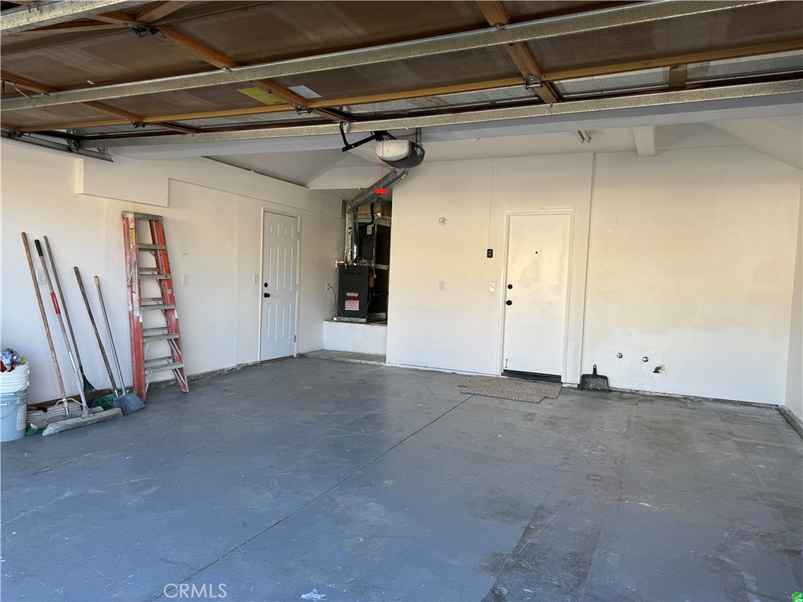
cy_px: 301
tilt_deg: -2.9
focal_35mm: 24
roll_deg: -2.6
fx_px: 557
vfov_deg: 56.8
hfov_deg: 71.6
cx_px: 402
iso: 64
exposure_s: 1/226
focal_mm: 6.76
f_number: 1.78
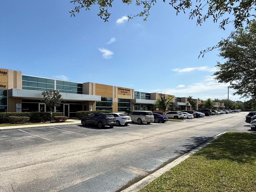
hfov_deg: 76.3
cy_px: 109
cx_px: 119
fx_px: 163
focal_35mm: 22
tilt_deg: +0.2
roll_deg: +0.3
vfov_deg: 60.9
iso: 50
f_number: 2.2
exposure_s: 1/3460
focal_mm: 2.22
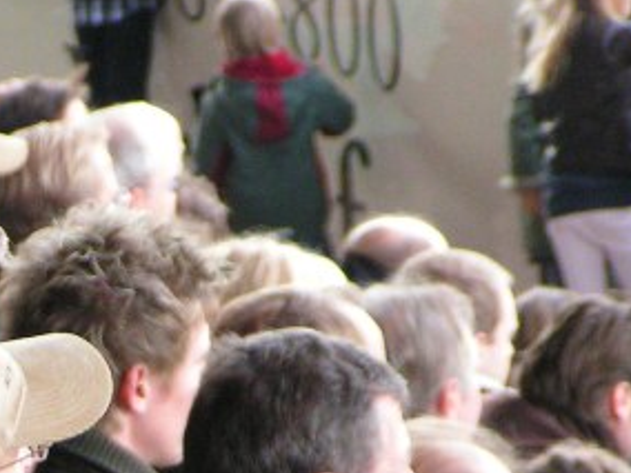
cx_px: -93
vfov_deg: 2.8
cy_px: 642
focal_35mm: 530
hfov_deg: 3.7
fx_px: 9661
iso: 200
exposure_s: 1/100
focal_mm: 28.8
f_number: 3.5
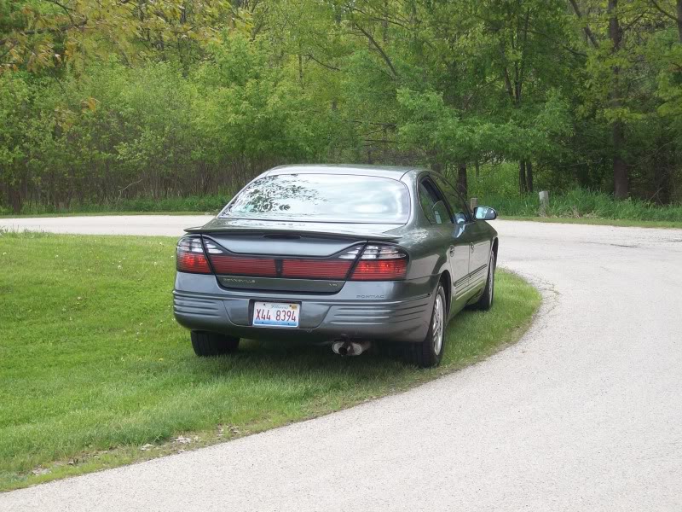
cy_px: 256
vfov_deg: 19.1
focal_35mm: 77
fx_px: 1517
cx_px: 341
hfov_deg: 25.3
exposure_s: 1/249
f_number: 4.2
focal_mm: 12.8
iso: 80
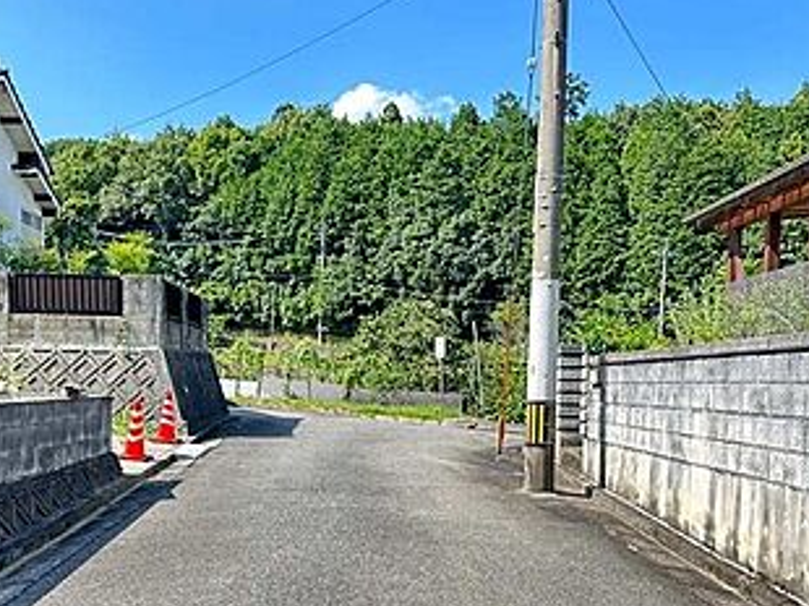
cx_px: 365
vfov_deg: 32.2
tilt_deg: -3.8
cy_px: 460
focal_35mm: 44
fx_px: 1028
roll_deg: -2.0
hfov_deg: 42.9
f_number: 1.78
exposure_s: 1/740
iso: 80
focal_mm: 6.86
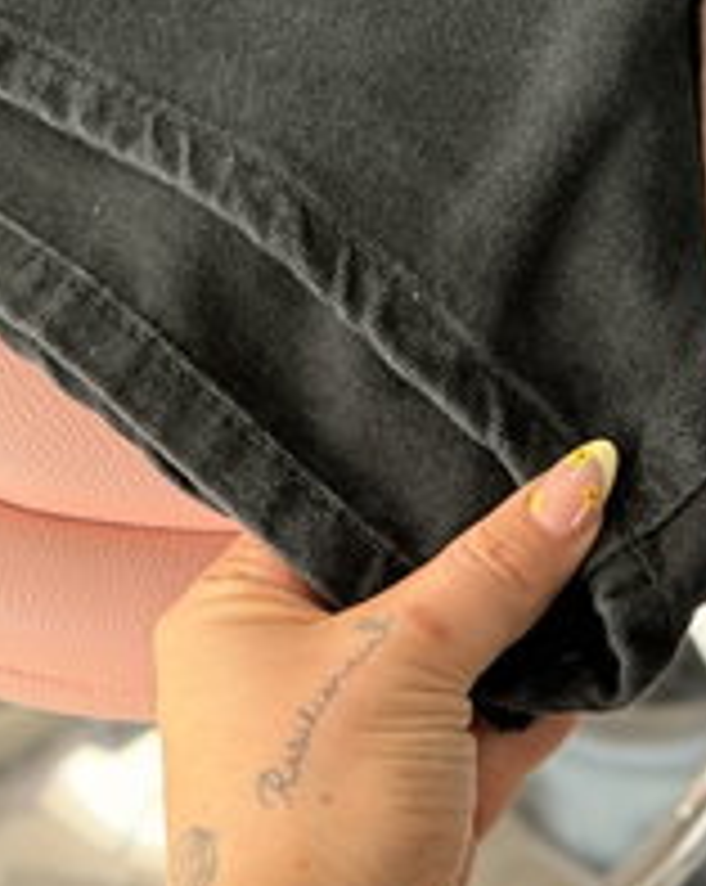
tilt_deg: -60.1
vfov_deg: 14.5
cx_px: 202
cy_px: -295
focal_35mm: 127
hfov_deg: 12.1
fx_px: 3325
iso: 160
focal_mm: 6.76
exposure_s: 1/126
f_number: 1.78
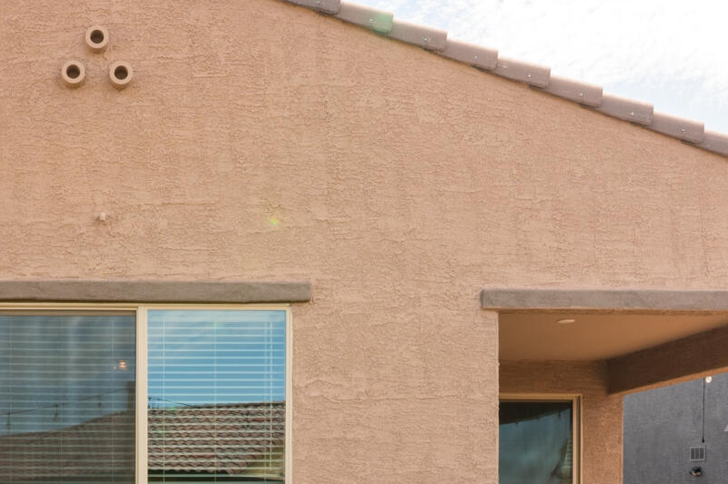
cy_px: 524
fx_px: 1212
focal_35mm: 60
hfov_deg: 32.1
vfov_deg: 21.5
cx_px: 97
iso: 100
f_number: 18
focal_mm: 16
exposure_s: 1/30
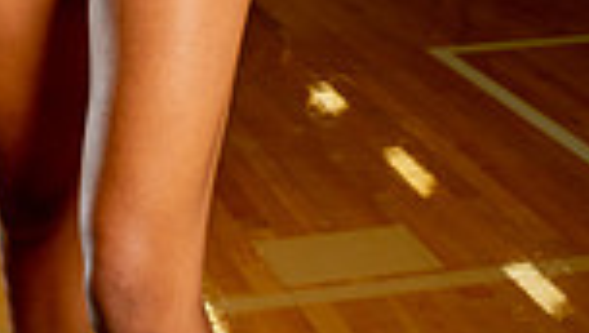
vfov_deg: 11.0
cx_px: 70
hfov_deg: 22.4
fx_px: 1455
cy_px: -469
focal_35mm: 93
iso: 400
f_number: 7.1
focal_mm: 30
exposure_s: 1/250
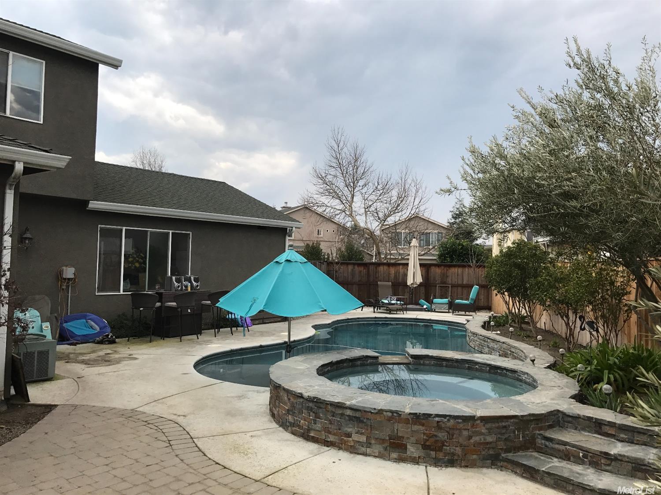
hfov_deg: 63.5
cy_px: 248
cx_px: 330
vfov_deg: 49.7
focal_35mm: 28
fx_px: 534
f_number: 1.8
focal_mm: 3.99
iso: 20
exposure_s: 1/731
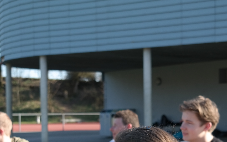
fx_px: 619
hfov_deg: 20.8
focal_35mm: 100
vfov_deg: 12.9
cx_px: 94
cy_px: 139
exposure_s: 1/160
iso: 100
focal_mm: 35
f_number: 5
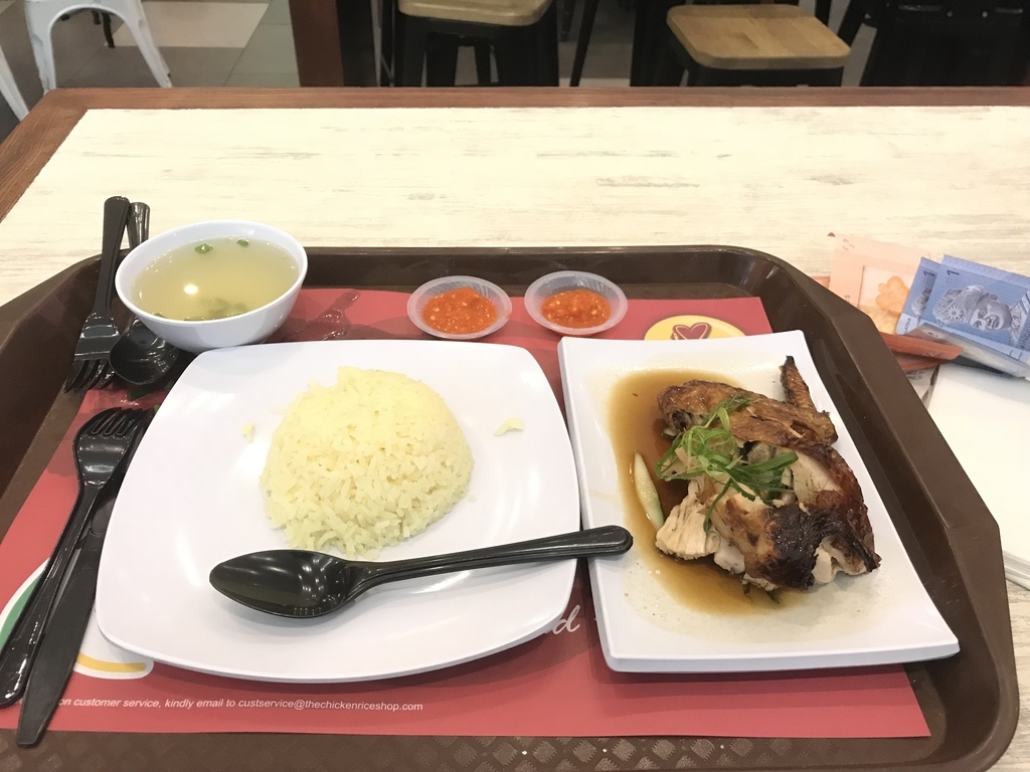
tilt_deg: -42.1
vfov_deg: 49.7
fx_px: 833
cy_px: 386
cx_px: 515
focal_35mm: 28
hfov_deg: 63.4
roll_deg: -1.1
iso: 100
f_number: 1.8
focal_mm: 3.99
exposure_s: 1/14
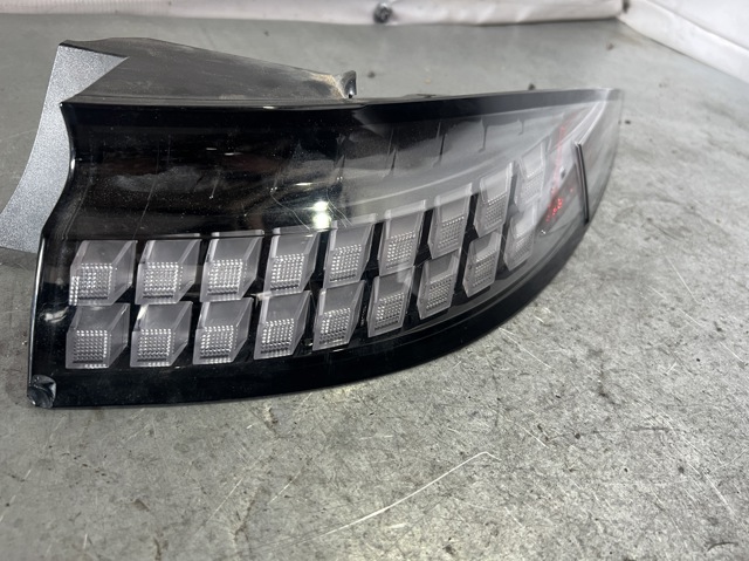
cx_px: 374
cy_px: 280
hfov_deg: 67.3
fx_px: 562
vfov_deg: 53.0
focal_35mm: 26
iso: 125
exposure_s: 1/79
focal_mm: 5.7
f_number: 1.5
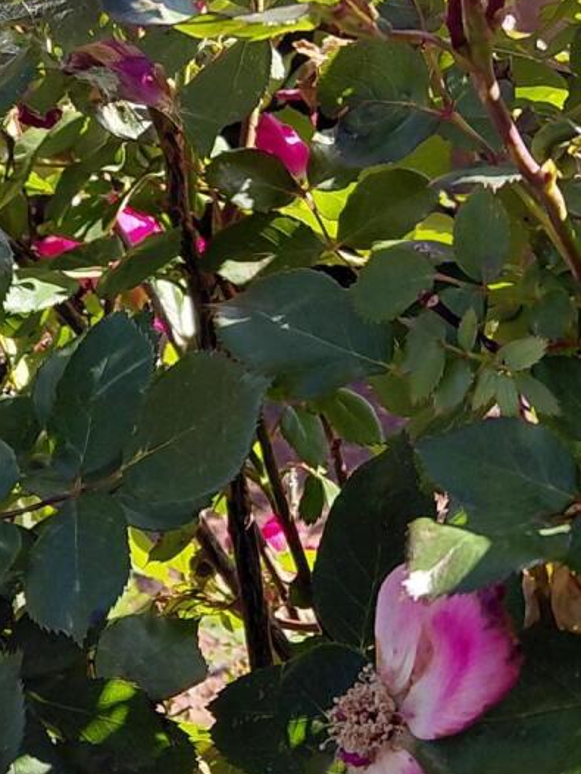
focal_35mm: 95
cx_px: 390
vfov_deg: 19.5
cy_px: -147
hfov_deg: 15.5
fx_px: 2124
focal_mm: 4.69
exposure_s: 1/576
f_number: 1.8
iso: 50
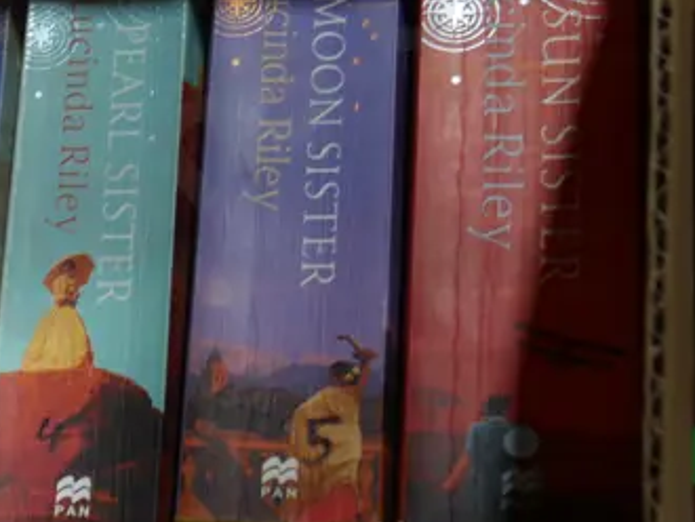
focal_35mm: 93
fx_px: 1869
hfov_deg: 19.8
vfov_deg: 15.8
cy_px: 403
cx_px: -135
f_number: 3.6
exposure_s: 1/100
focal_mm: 15
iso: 200
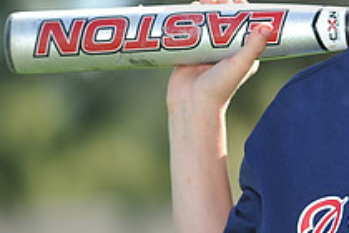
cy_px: -38
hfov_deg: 3.7
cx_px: 444
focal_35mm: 553
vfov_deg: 2.5
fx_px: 5361
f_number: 4.5
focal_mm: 200
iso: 200
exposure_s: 1/500
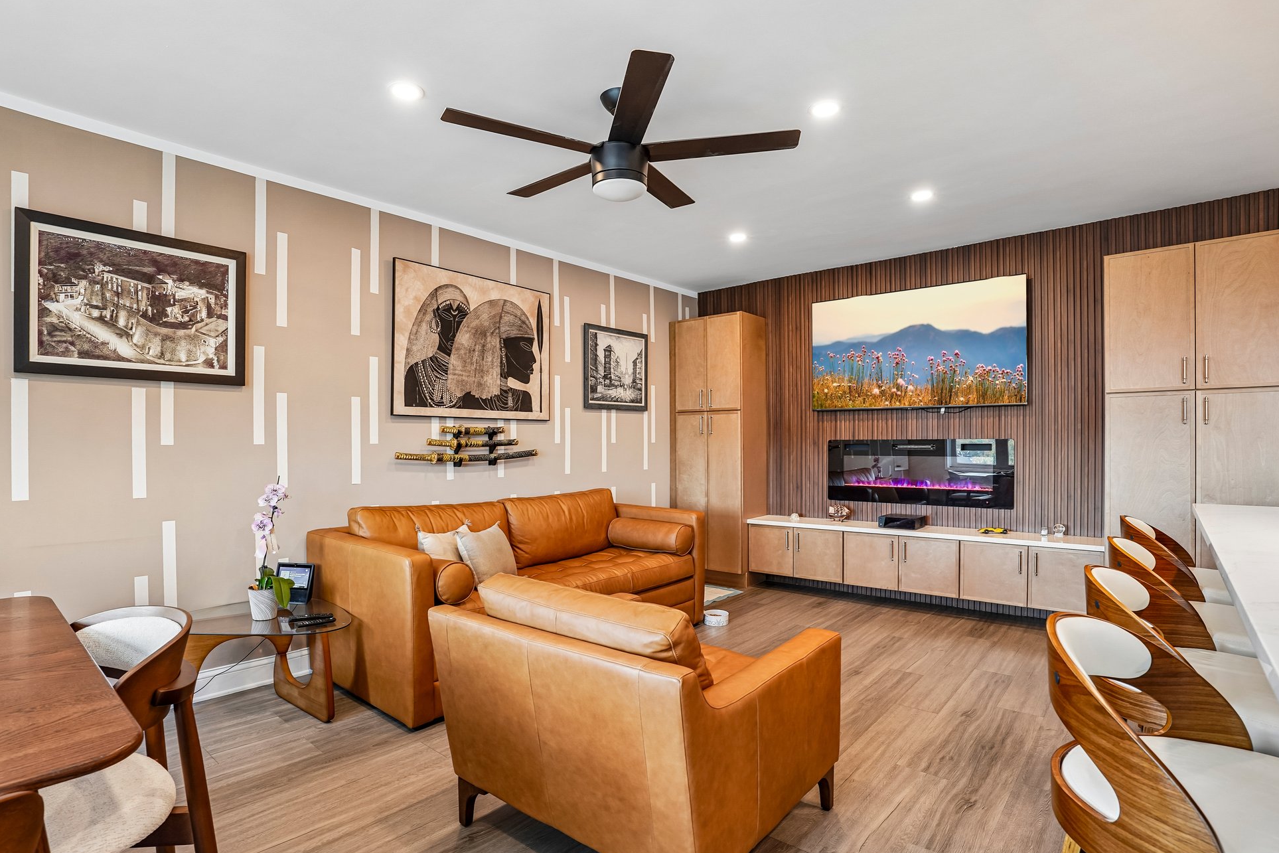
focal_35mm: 17
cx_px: 615
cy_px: 434
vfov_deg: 70.4
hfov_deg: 93.2
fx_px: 604
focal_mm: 16
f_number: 8
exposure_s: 1/25
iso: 160
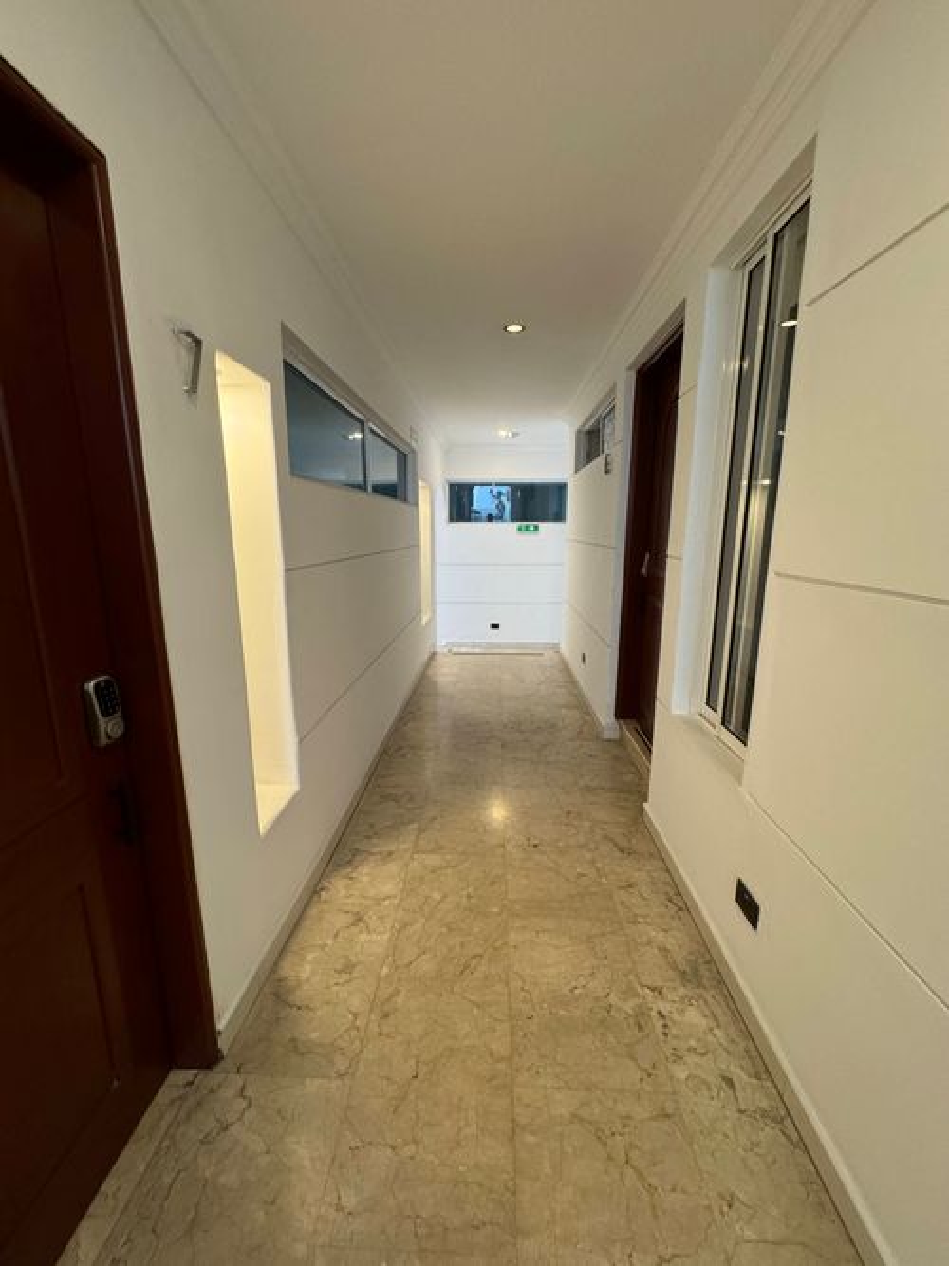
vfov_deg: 102.1
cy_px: 633
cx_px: 474
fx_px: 512
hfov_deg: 85.7
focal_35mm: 14
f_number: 2.2
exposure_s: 1/60
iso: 250
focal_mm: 2.22
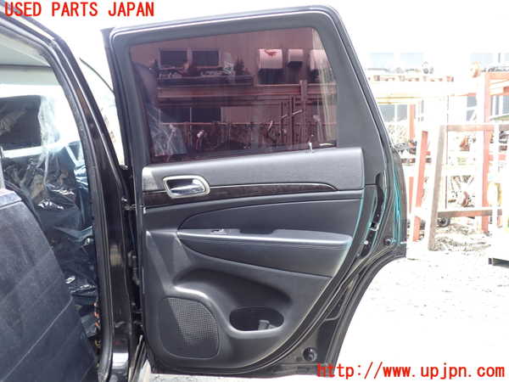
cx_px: 254
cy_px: 191
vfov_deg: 46.8
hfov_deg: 60.0
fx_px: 441
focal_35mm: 30
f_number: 2.3
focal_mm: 5.4
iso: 100
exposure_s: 1/125
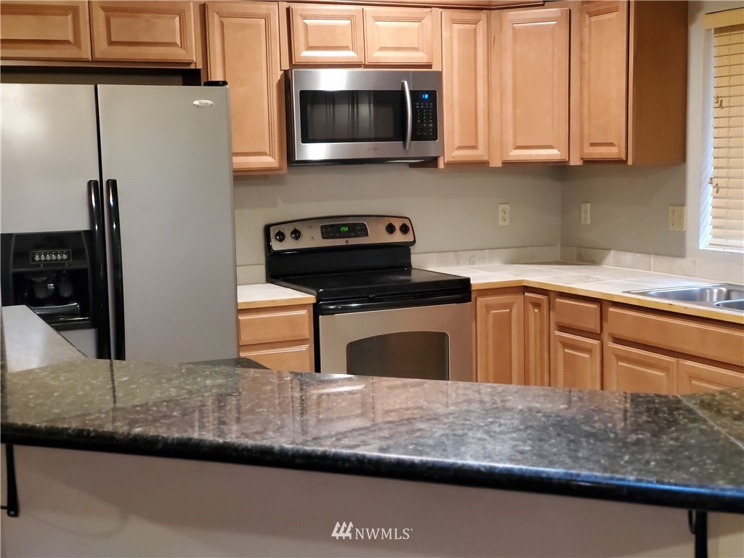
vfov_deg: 28.0
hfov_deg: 36.8
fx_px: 1118
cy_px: 279
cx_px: 372
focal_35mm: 52
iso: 1250
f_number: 2.1
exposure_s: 1/29
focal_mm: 6
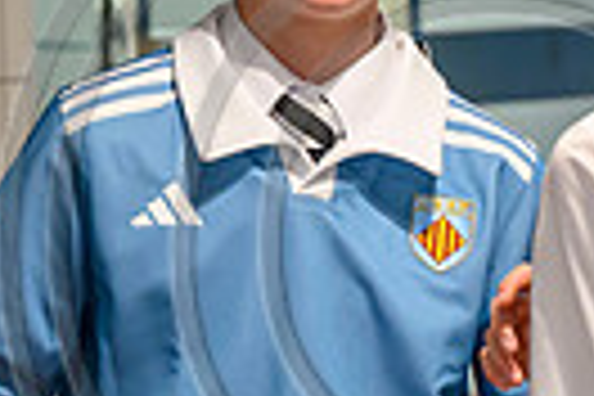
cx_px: 327
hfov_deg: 2.1
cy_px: 325
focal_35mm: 965
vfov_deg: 1.4
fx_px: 15921
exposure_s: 1/320
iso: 4000
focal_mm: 200
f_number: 3.2
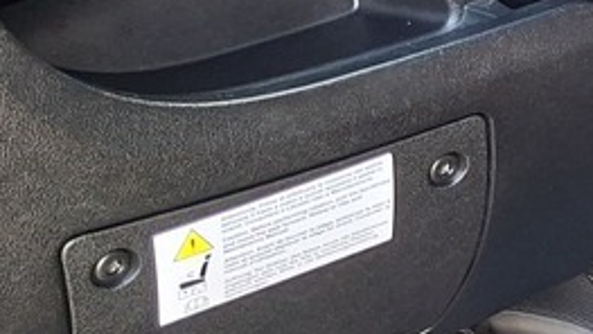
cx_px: 1202
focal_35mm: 137
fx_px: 2154
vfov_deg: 8.9
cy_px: 120
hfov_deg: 13.4
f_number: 1.8
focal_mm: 5.54
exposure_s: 1/100
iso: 200
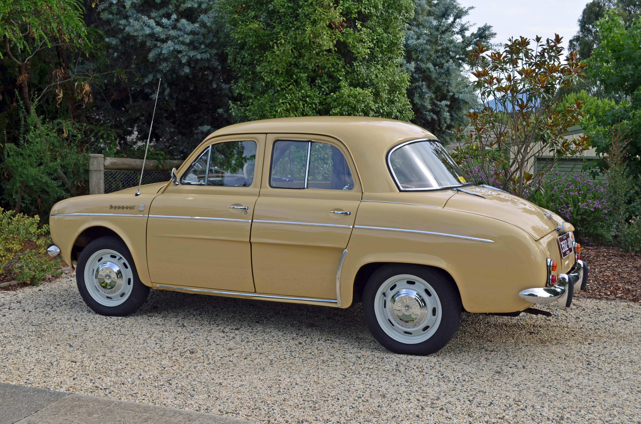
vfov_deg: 31.8
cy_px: 212
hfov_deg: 46.5
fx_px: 746
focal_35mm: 42
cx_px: 320
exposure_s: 1/250
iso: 125
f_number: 8
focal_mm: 28
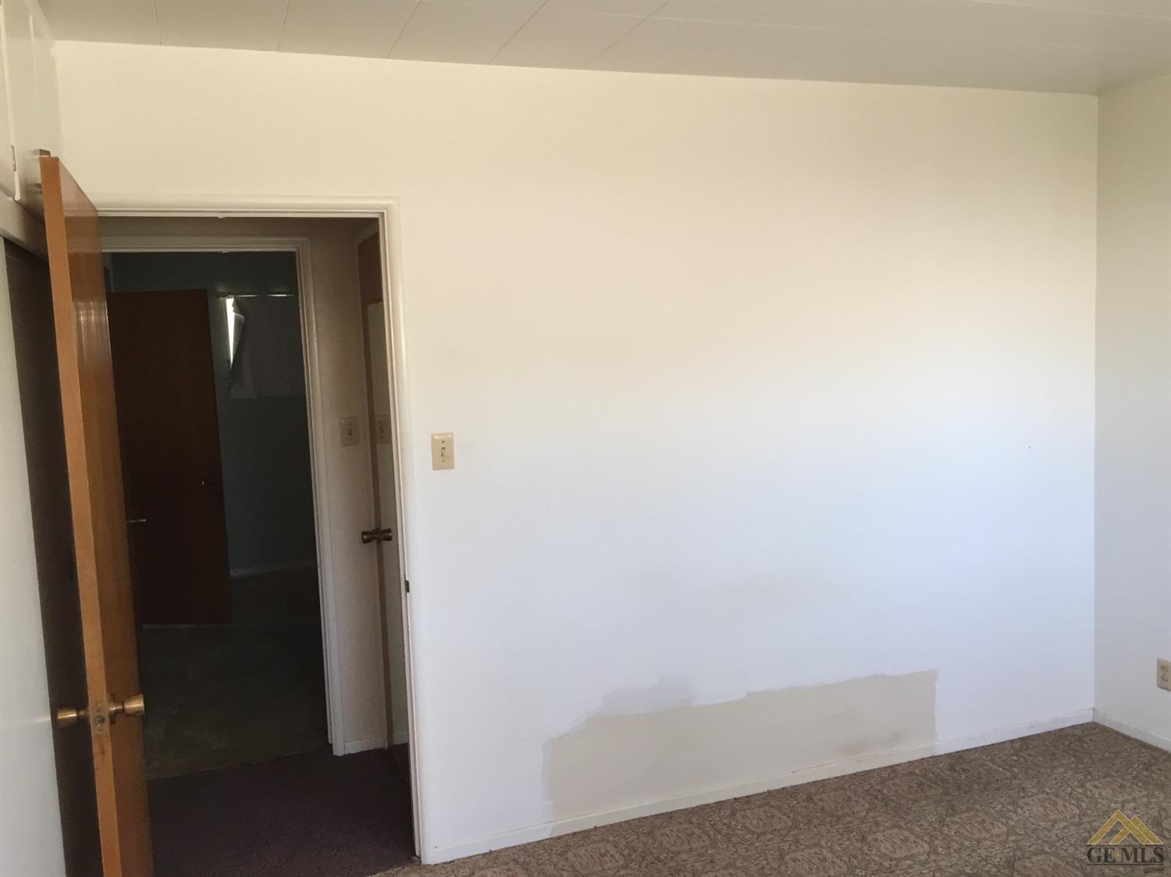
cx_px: 586
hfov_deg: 61.7
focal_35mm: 29
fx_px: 981
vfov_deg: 48.2
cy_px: 438
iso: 32
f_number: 2.2
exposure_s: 1/30
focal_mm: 4.15
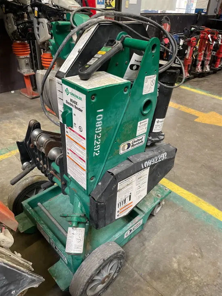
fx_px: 222
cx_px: 111
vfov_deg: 67.3
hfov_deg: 53.1
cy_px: 148
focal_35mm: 26
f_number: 1.6
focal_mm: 4.2
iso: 200
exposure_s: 1/60
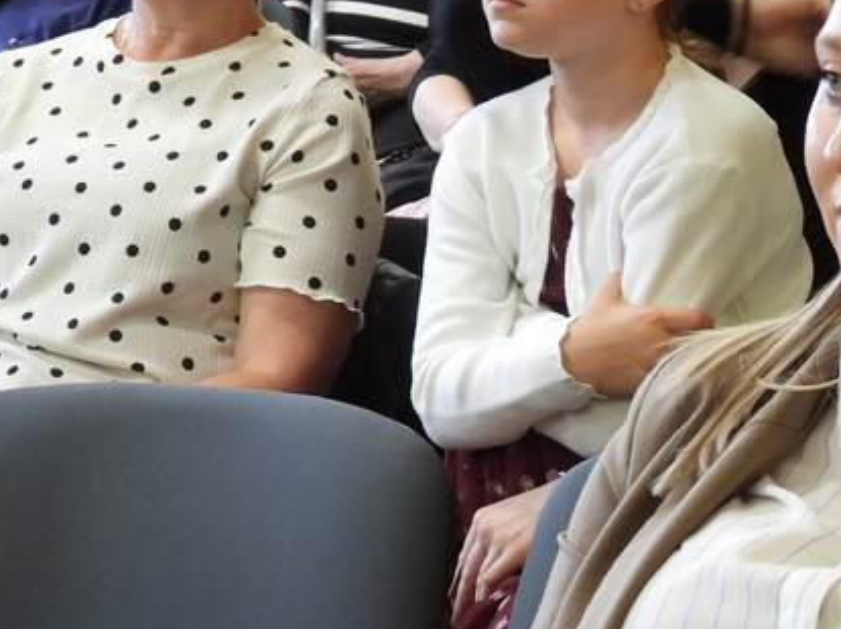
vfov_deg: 6.4
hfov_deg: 8.4
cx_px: 1062
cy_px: 544
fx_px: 5633
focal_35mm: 232
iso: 400
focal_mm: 14.4
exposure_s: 1/15
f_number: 3.5
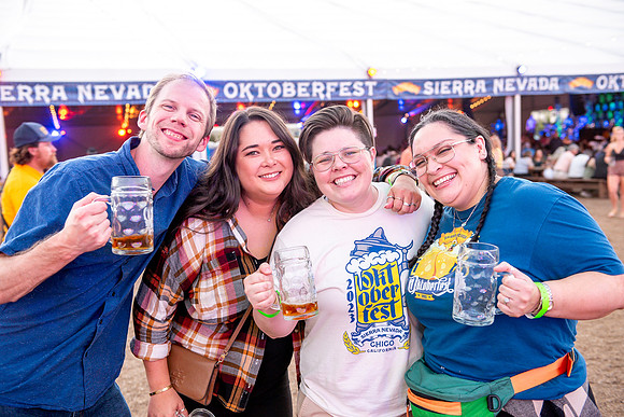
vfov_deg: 33.4
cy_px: 208
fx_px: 693
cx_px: 312
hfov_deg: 48.4
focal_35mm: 40
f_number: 4
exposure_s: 1/125
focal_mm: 40
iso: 1000
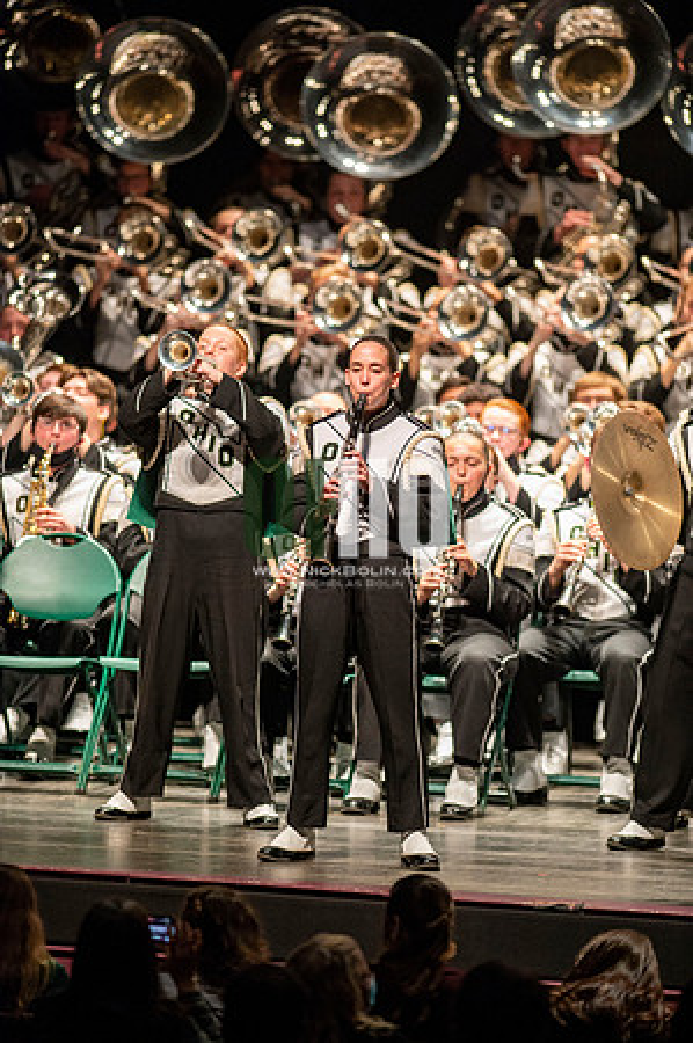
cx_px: 346
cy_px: 522
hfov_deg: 4.6
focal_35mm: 300
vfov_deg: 6.9
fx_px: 8682
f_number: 2.8
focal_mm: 300
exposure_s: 1/500
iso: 3200
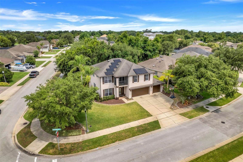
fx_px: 148
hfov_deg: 78.6
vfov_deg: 57.2
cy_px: 81
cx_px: 122
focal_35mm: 22
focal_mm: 8.38
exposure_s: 1/160
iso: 110
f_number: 2.8
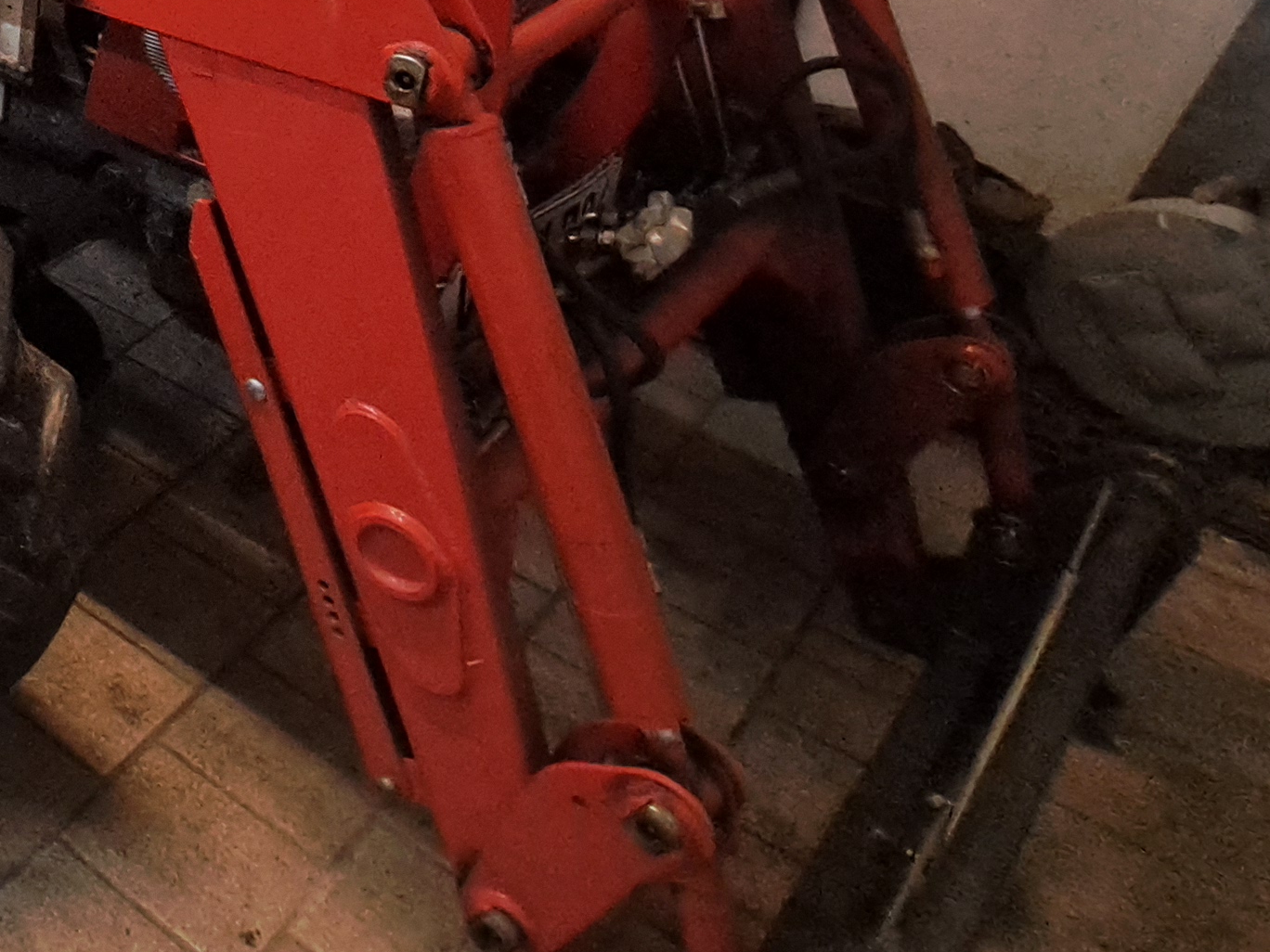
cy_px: -255
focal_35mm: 38
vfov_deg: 30.5
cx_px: -579
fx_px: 1394
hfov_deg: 30.4
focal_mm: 1.74
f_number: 2.2
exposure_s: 1/25
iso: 400
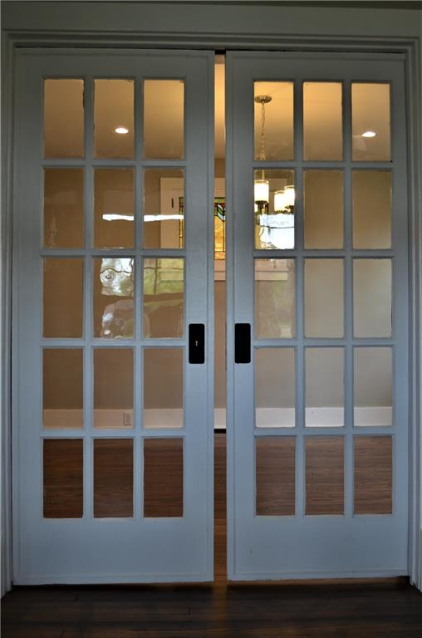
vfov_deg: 49.7
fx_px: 689
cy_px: 319
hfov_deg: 34.0
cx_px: 211
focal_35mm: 39
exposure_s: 1/100
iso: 400
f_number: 5
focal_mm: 26
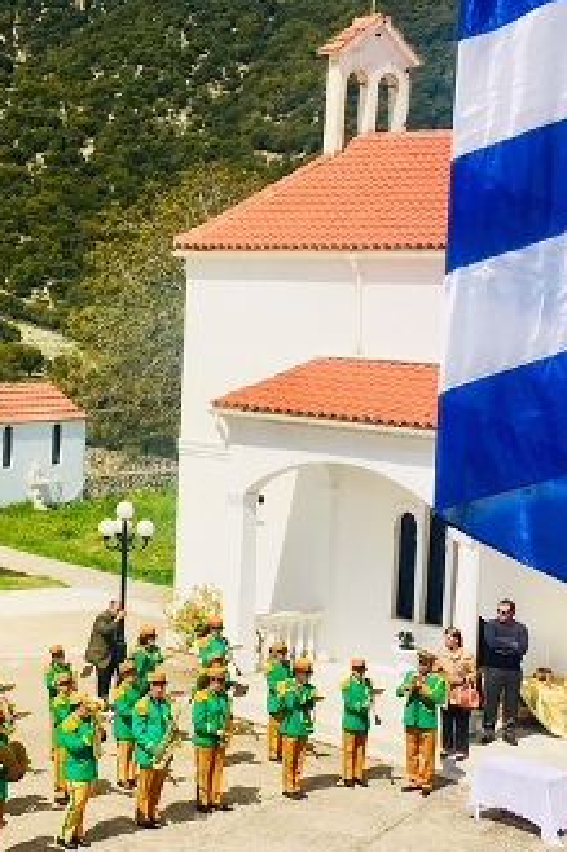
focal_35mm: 74
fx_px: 1750
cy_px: 434
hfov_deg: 18.1
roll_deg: -1.0
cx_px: 67
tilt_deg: -4.5
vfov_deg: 27.4
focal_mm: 4.15
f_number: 2.2
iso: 25
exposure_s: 1/2959
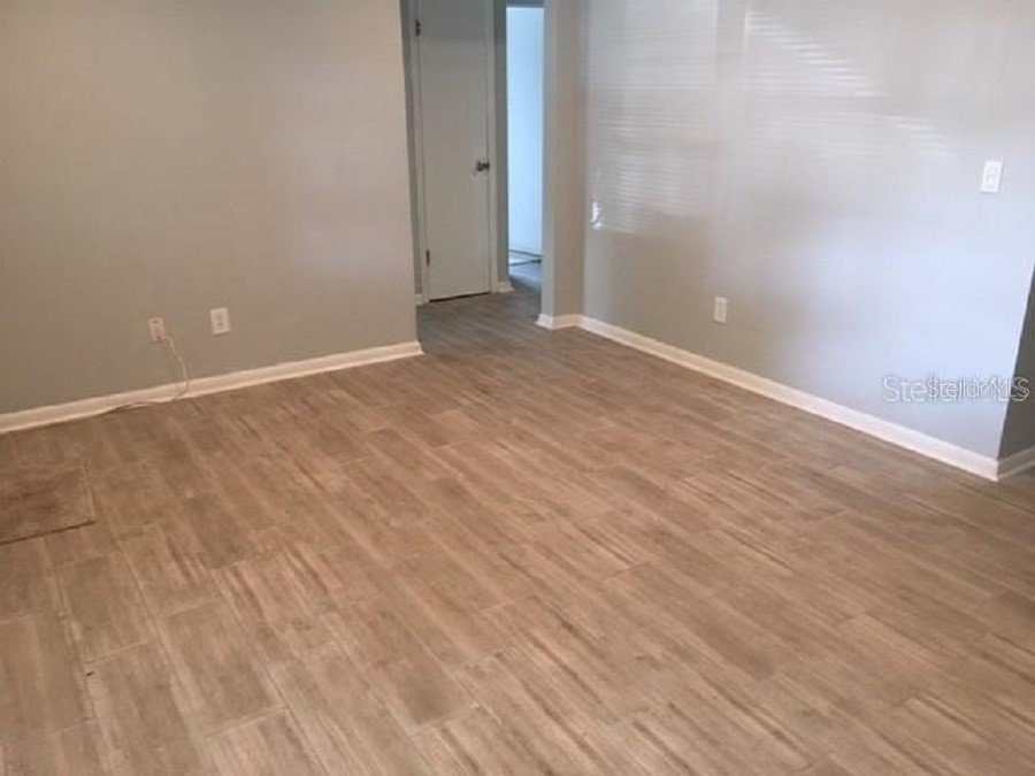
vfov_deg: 48.2
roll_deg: +0.5
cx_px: 518
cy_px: 388
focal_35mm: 29
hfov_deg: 61.7
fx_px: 867
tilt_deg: -19.9
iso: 100
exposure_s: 1/30
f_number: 2.2
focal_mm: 4.15
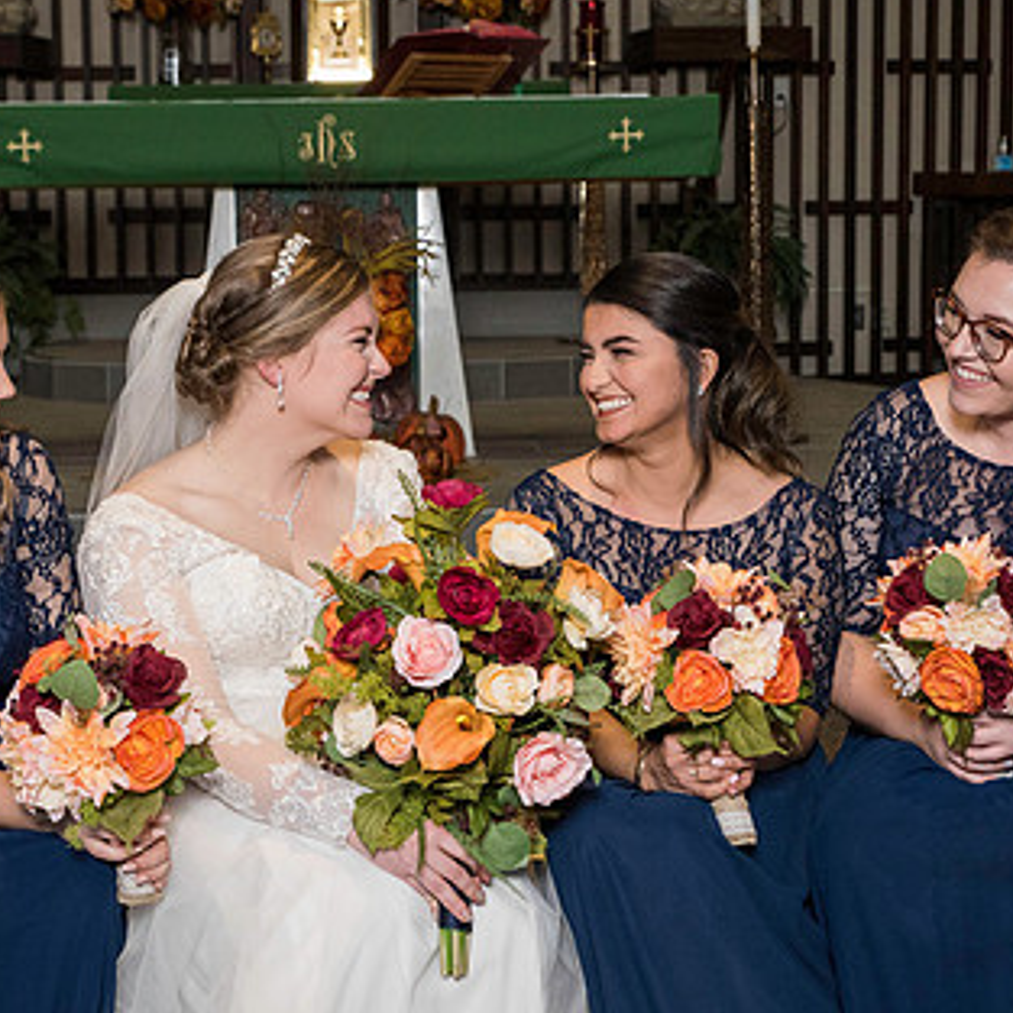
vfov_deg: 20.2
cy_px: 468
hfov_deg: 20.2
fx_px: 2847
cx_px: 426
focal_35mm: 86
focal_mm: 48
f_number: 6.3
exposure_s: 1/160
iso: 1250
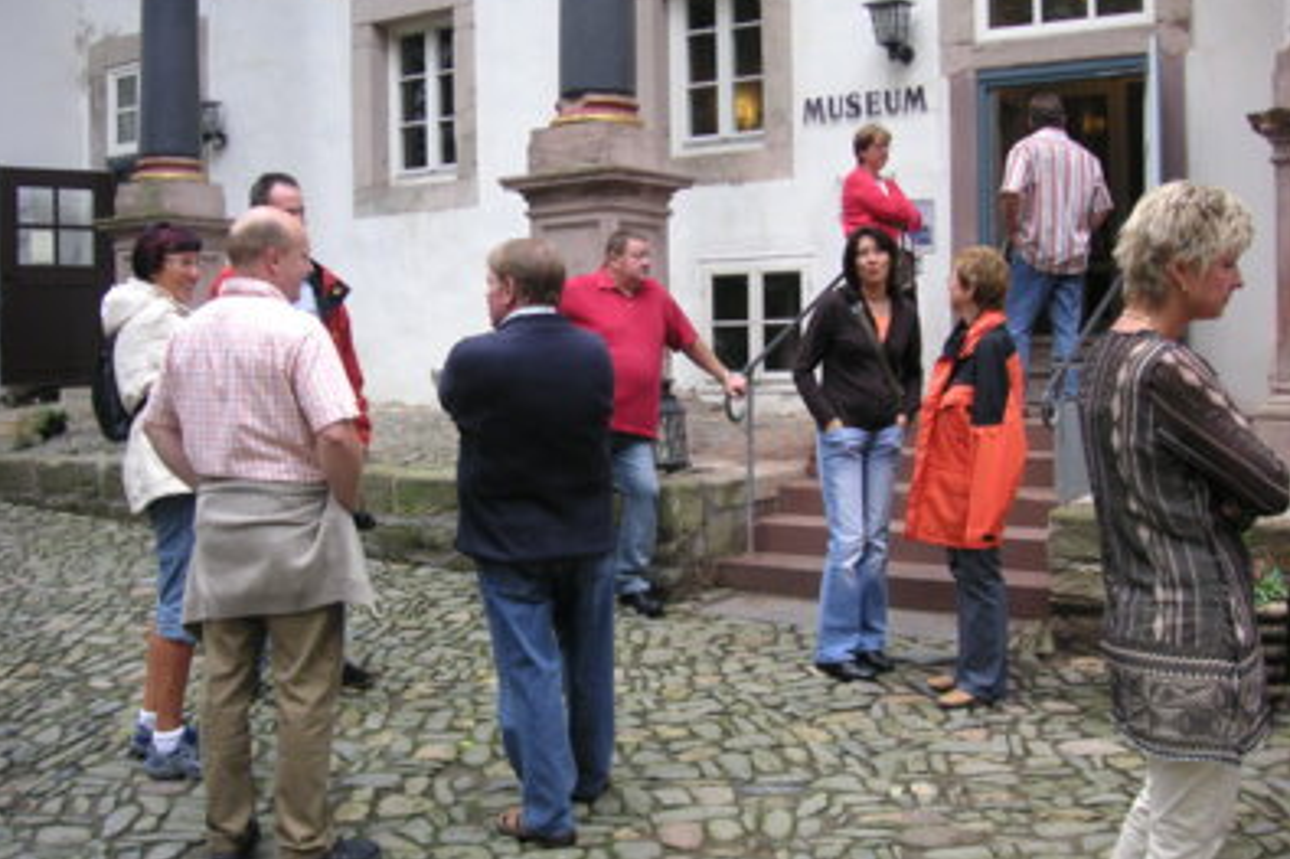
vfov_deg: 34.2
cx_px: 640
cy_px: 415
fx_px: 1397
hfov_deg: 49.6
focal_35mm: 39
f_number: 2.8
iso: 50
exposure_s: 1/90
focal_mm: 6.1
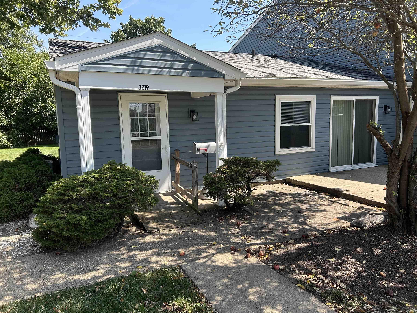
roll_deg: +2.2
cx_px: 208
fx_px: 313
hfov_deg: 67.3
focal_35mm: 26
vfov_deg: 53.1
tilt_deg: -7.2
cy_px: 156
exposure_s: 1/840
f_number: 1.5
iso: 50
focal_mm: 5.7
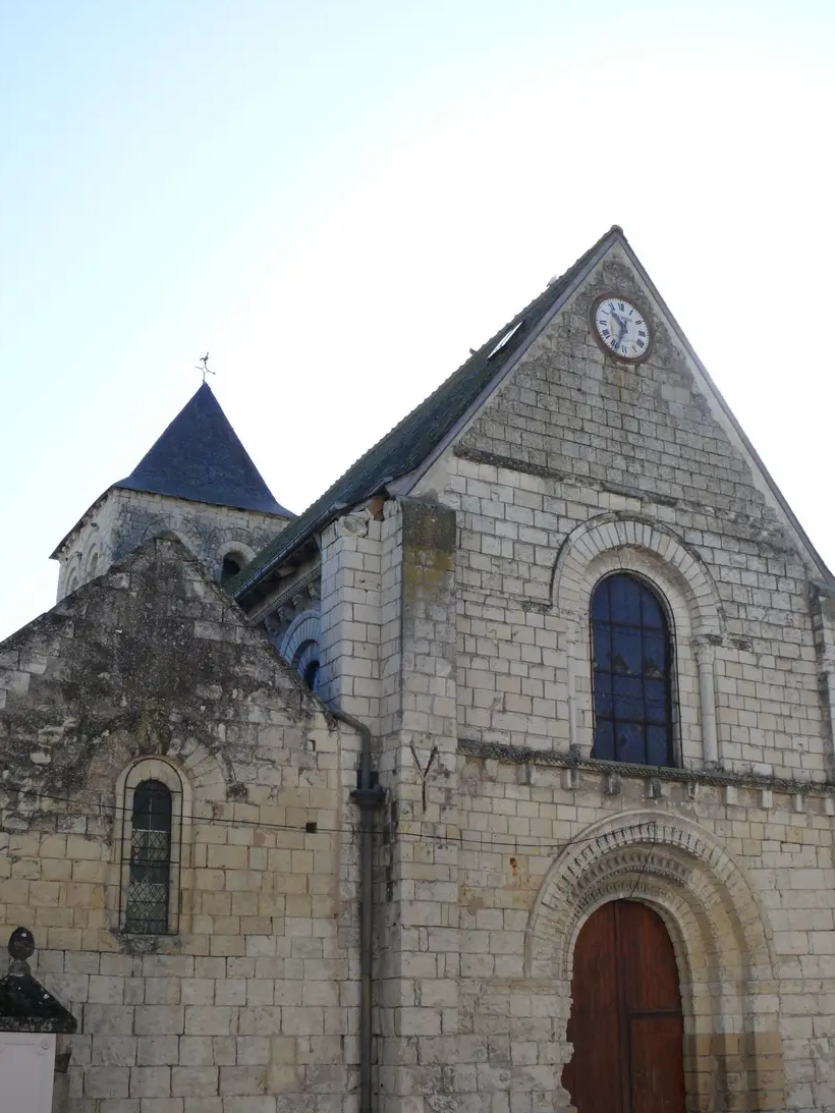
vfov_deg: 45.7
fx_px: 1318
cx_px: 393
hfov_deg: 35.1
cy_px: 607
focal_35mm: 41
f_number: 5.6
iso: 100
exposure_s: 1/250
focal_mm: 7.4
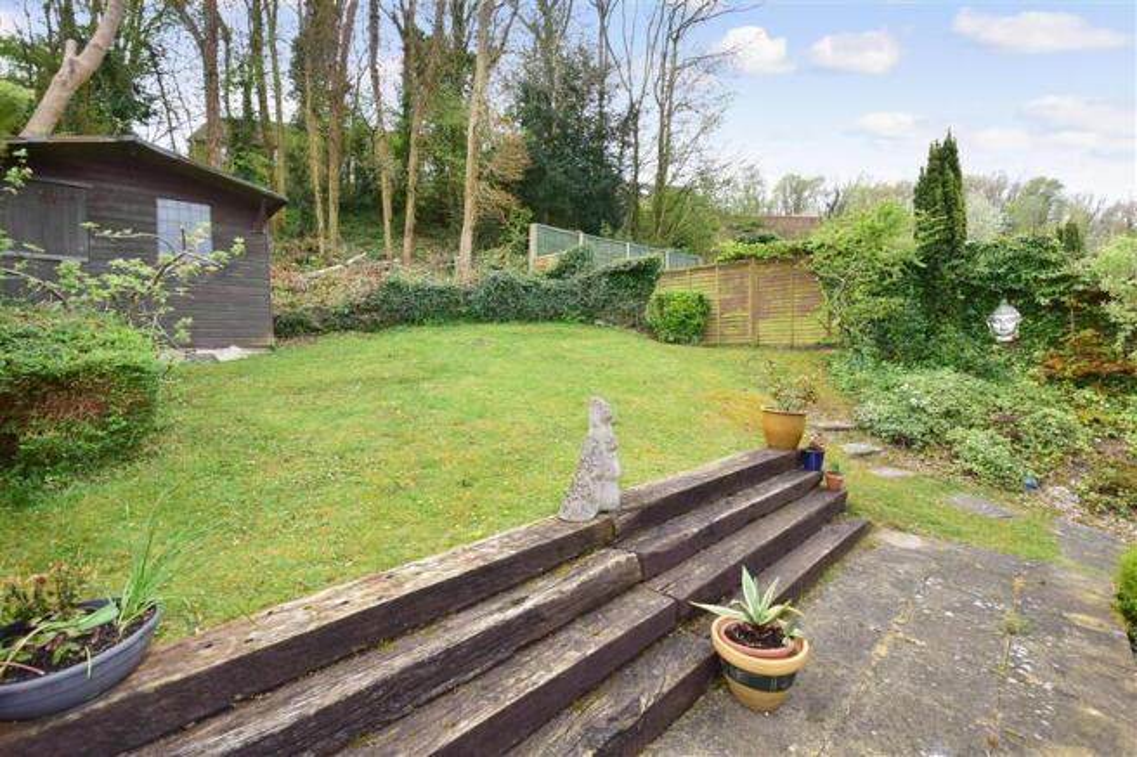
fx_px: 474
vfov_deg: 77.3
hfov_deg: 100.4
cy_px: 378
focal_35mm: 15
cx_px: 568
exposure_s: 1/200
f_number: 9
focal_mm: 10
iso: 400
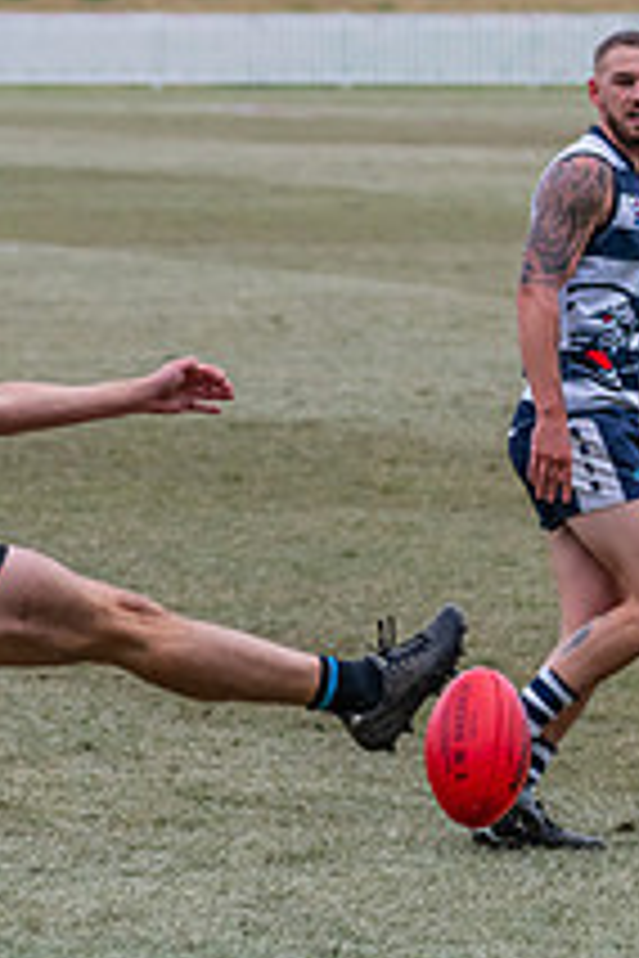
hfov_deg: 3.4
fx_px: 10862
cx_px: 207
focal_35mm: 408
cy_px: 636
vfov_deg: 5.1
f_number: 5
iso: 1250
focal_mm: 150
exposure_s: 1/1600
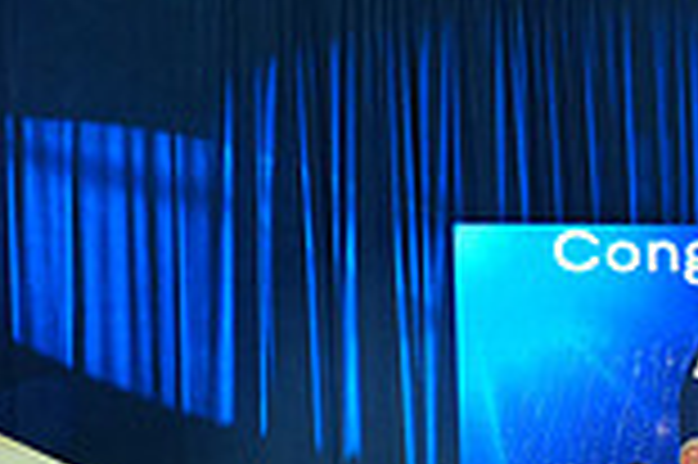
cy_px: 687
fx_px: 1743
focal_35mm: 90
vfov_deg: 14.2
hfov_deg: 19.8
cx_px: 1036
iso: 2000
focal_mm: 24
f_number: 4
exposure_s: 1/125
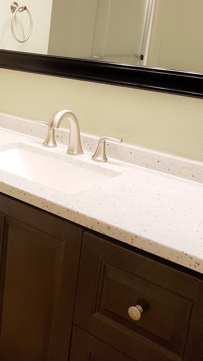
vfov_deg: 46.8
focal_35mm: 43
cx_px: 30
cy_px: 128
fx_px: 412
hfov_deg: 26.9
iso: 250
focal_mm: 4.3
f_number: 2.4
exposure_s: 1/60
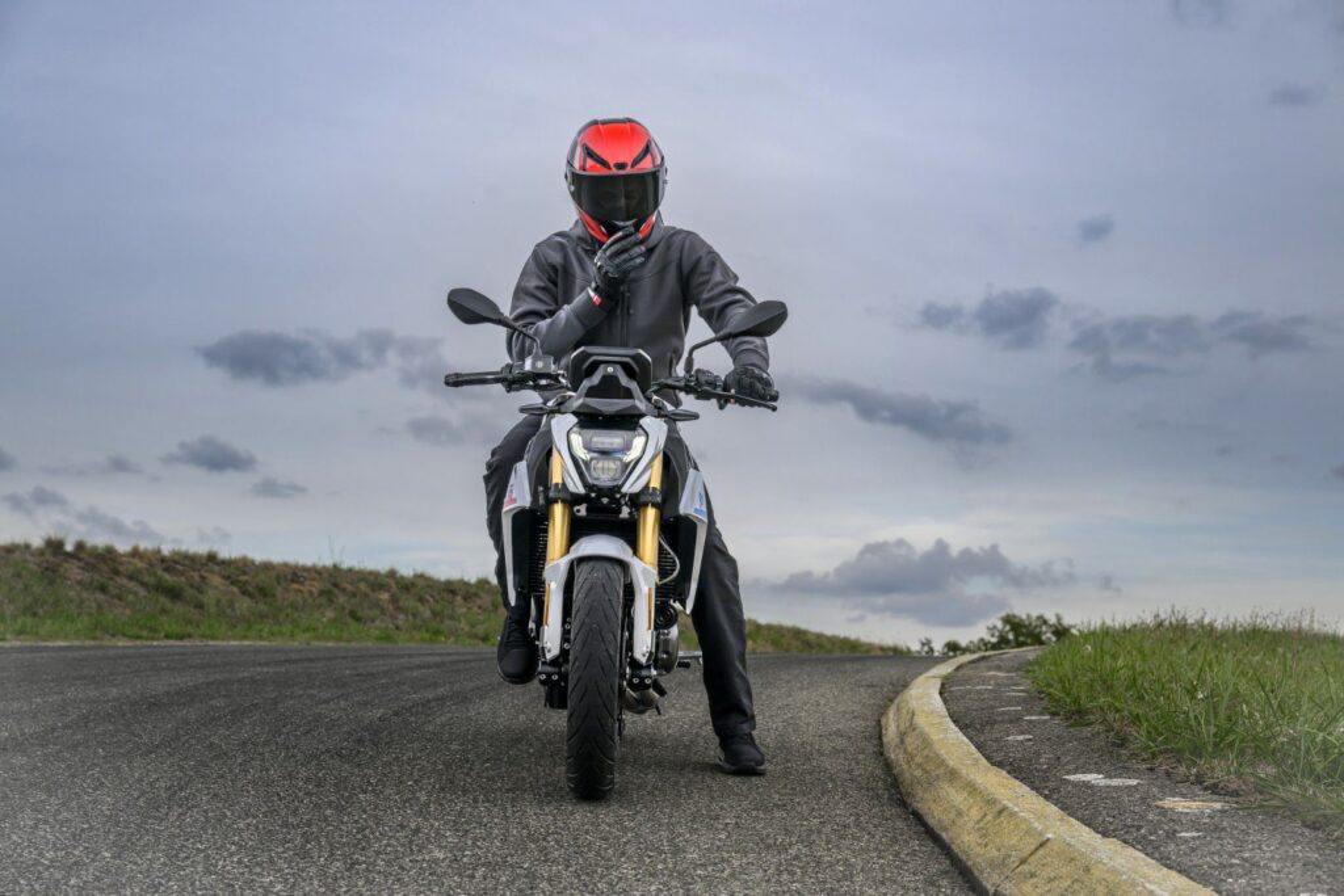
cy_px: 448
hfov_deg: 35.0
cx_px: 672
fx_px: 2128
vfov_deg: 23.8
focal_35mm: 57
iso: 250
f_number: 6.3
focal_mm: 57
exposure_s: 1/320
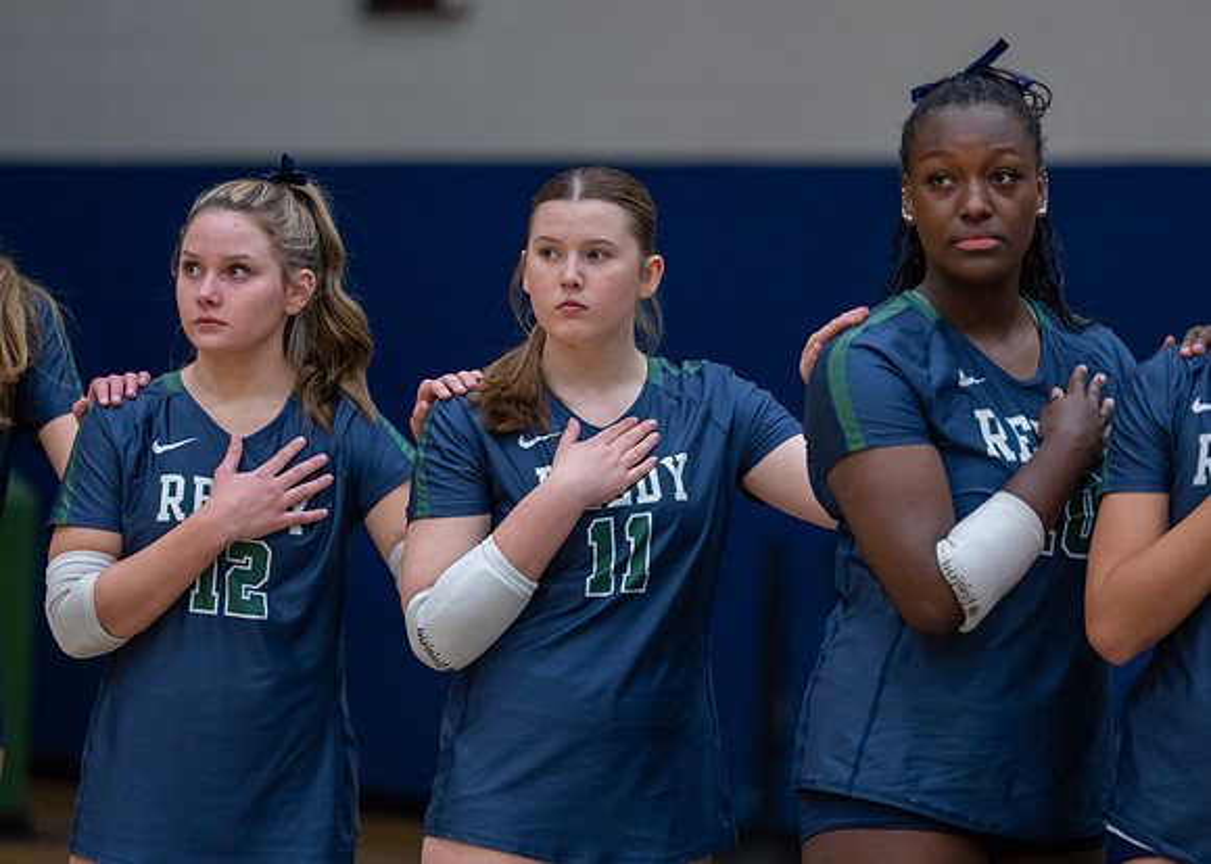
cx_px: 606
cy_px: 432
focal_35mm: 187
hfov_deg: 10.8
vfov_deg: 7.7
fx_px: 6413
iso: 1000
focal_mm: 178
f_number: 2.8
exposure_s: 1/320
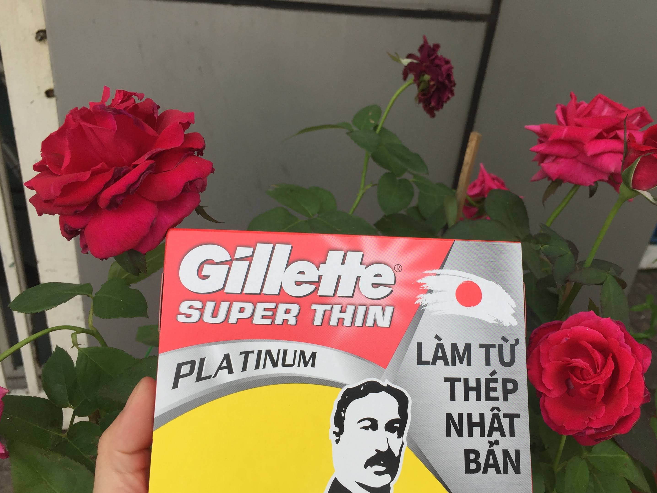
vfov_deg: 42.9
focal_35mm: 33
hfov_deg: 55.2
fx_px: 626
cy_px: 266
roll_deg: -9.3
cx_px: 370
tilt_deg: -29.6
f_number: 2.2
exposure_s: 1/565
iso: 32
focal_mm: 4.15
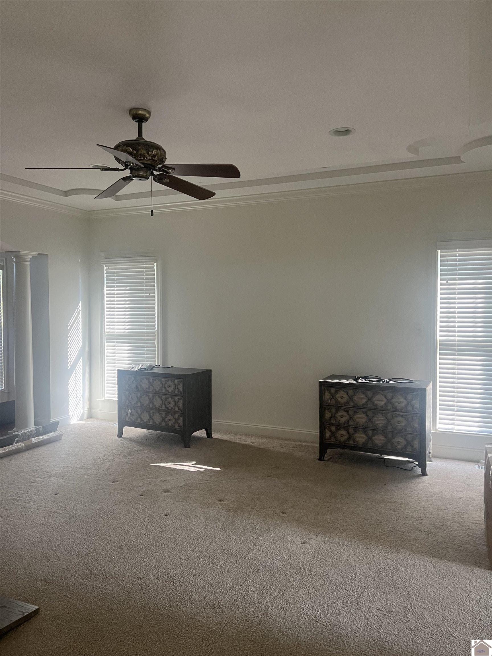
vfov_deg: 67.3
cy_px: 328
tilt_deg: +0.6
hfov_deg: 53.1
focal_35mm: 26
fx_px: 493
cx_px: 246
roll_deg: +1.4
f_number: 1.5
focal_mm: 5.7
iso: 125
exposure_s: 1/84
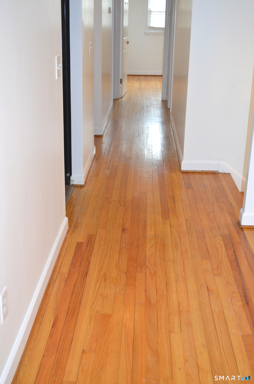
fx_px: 478
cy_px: 192
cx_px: 127
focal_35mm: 45
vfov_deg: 43.7
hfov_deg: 29.7
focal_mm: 30
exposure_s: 1/60
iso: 1000
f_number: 4.5
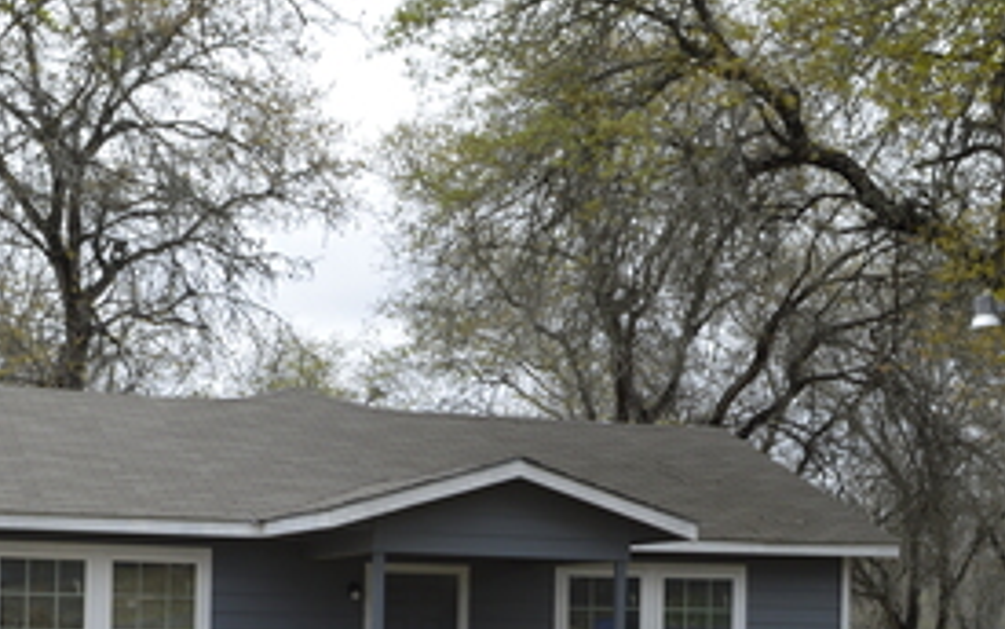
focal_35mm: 71
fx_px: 1945
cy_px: 611
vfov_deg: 18.0
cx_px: 460
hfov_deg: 29.0
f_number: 7.1
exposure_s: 1/200
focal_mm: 20
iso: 100
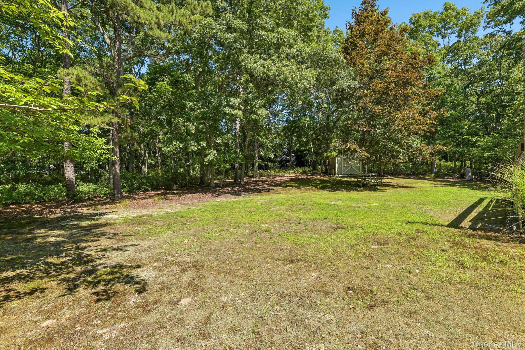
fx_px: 248
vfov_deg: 70.4
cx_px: 262
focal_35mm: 17
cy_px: 175
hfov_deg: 93.3
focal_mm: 17
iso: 160
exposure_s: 1/200
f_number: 9
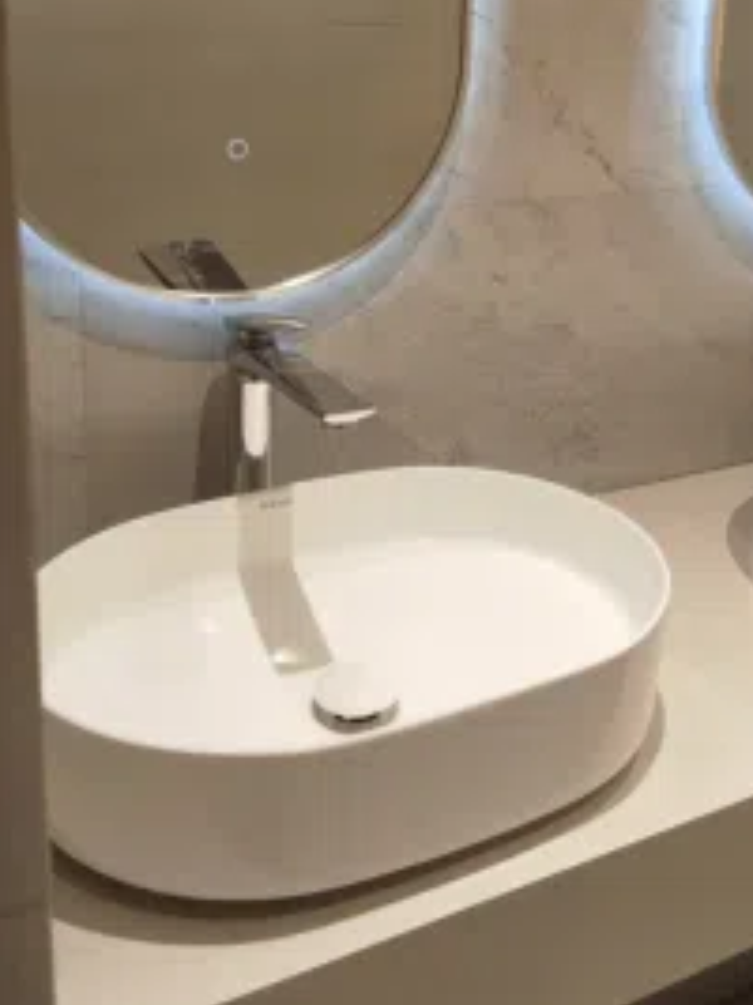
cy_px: 295
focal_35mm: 48
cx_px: 584
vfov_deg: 39.0
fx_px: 1393
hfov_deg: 29.7
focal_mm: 5.31
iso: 80
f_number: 1.7
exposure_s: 1/50
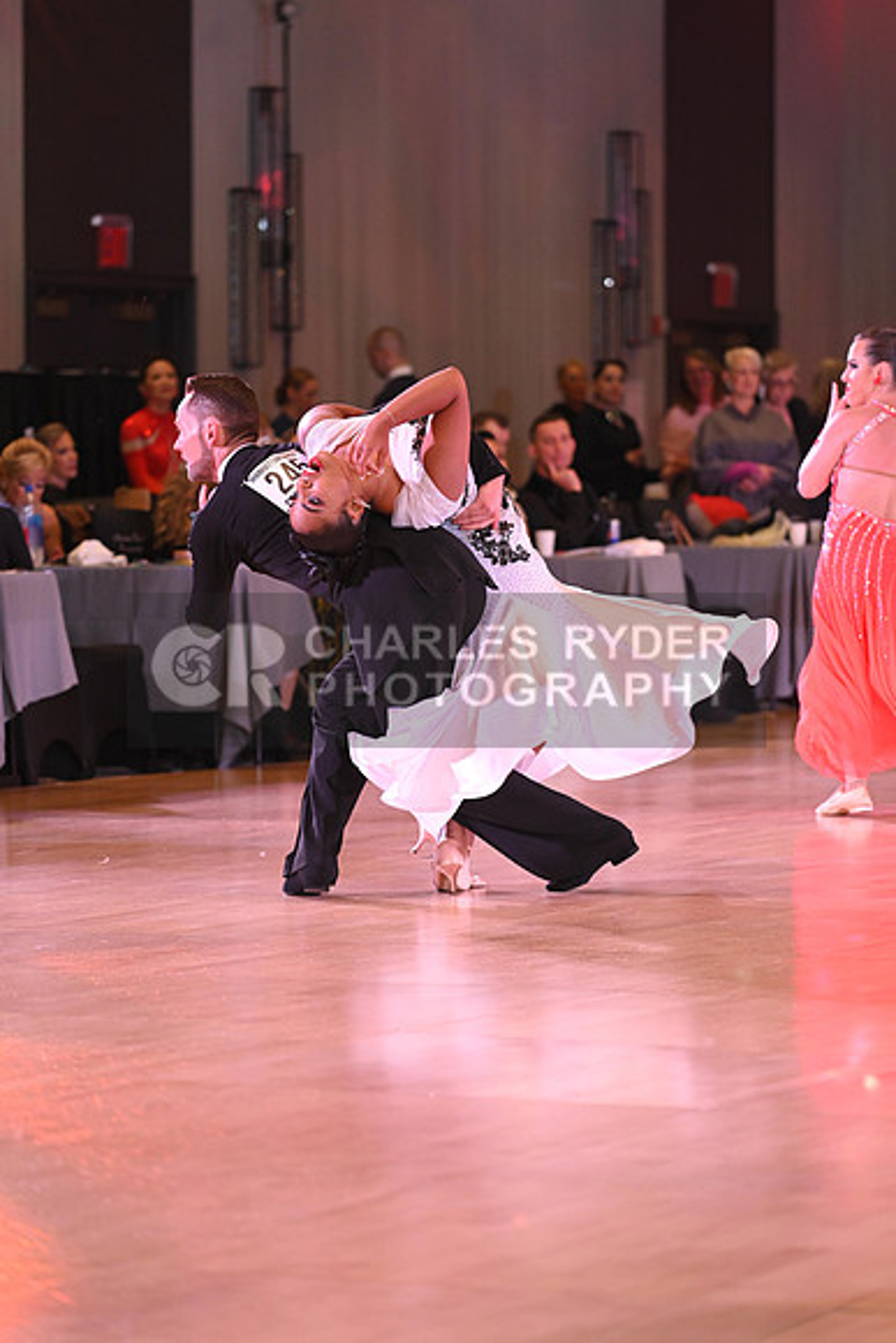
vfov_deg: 12.8
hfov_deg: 8.6
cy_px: 672
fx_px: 5969
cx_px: 448
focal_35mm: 160
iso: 1600
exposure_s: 1/200
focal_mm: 160
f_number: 4.5
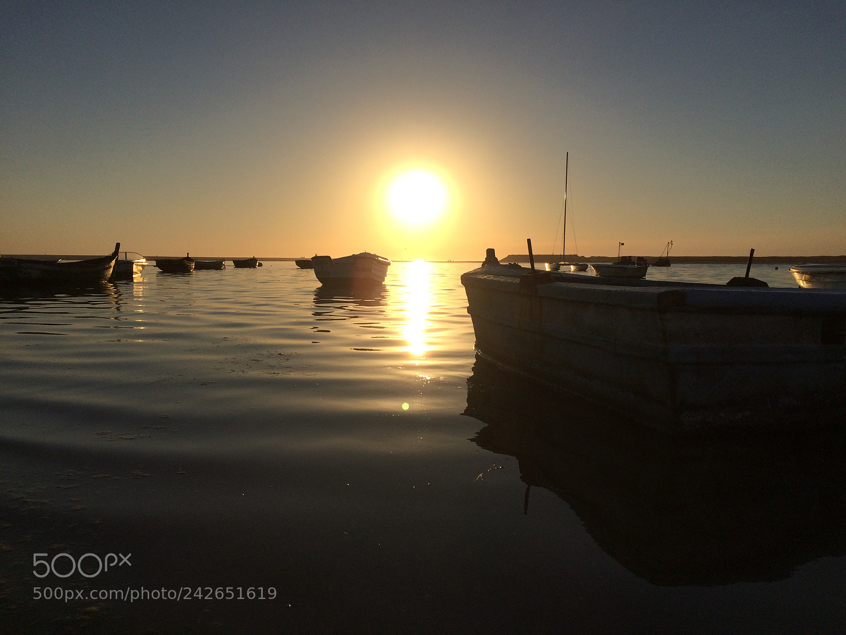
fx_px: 709
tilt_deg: -3.9
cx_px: 423
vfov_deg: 48.2
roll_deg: +0.8
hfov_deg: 61.7
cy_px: 318
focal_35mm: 29
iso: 40
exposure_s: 1/8264
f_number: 2.2
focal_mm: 4.15
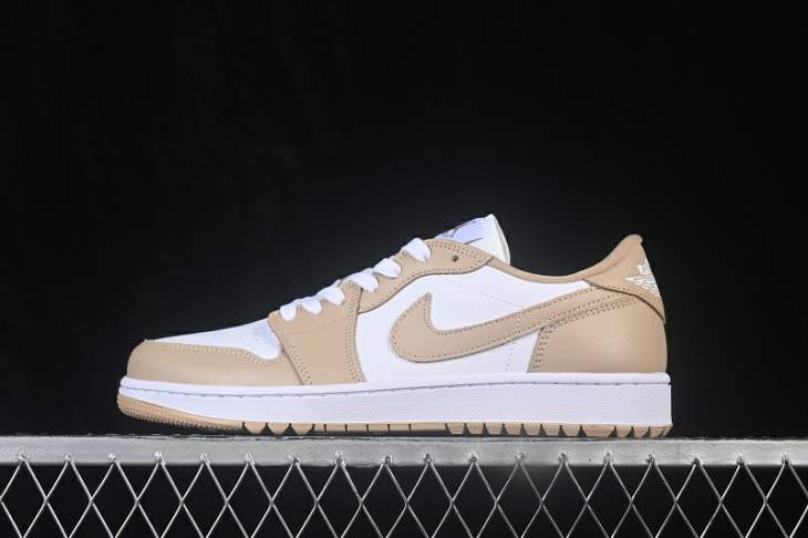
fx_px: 1682
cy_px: 269
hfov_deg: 27.0
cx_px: 404
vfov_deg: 18.2
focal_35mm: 75
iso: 160
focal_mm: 50
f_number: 8
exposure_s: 1/80
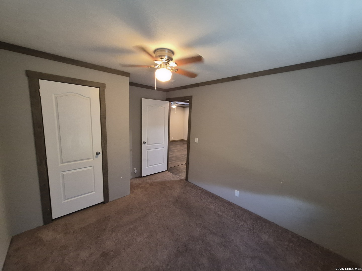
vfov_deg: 89.9
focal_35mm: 13
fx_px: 136
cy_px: 136
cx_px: 181
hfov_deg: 106.2
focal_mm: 1.74
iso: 640
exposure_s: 1/60
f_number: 2.2
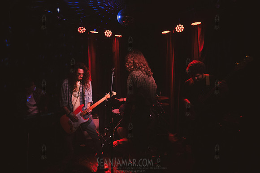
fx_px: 173
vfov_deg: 53.1
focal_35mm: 24
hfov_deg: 73.8
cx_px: 130
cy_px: 86
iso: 10000
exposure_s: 1/500
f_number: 3.5
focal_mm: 24
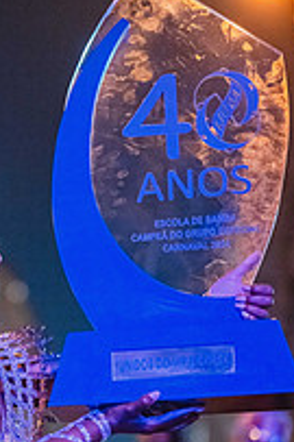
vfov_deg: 18.3
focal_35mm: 111
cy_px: 340
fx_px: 1362
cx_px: 26
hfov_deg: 12.2
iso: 6400
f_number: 1.2
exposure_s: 1/250
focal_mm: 50
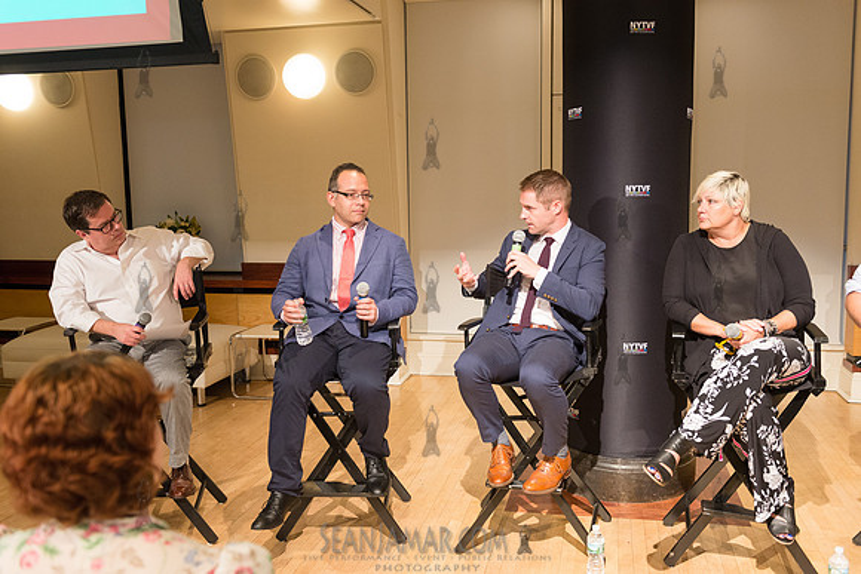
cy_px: 287
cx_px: 430
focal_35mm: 32
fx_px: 765
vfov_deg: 41.1
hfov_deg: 58.7
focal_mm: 32
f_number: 4
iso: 2500
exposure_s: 1/125
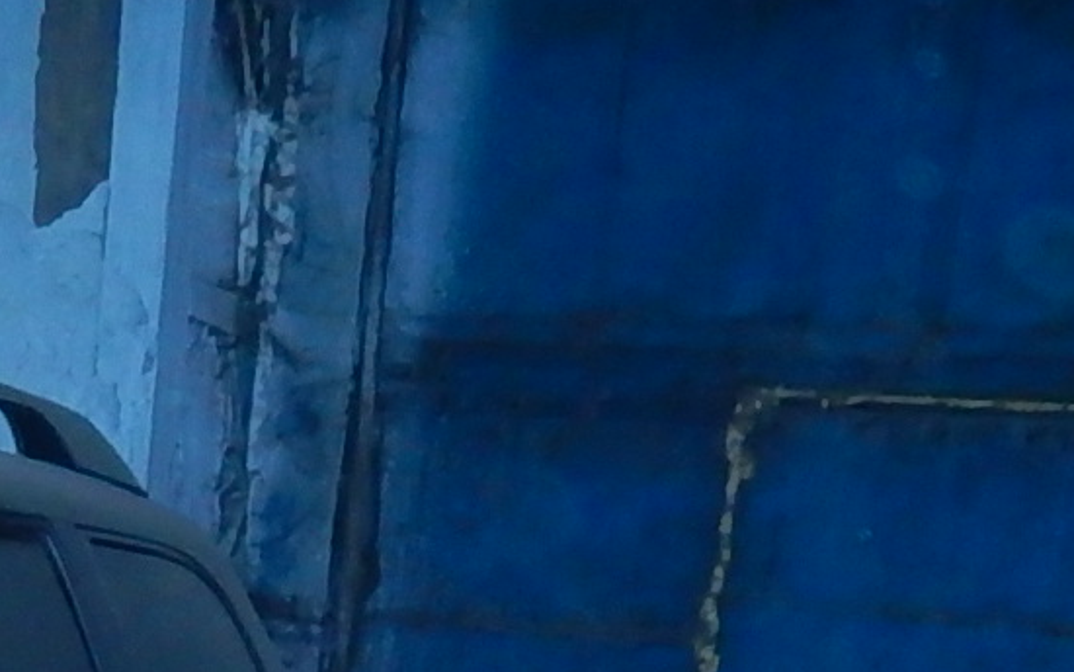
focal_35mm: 105
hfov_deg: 19.3
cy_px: 1532
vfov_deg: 10.9
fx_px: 3074
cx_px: 29
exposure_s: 1/30
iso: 320
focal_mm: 4.3
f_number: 2.8
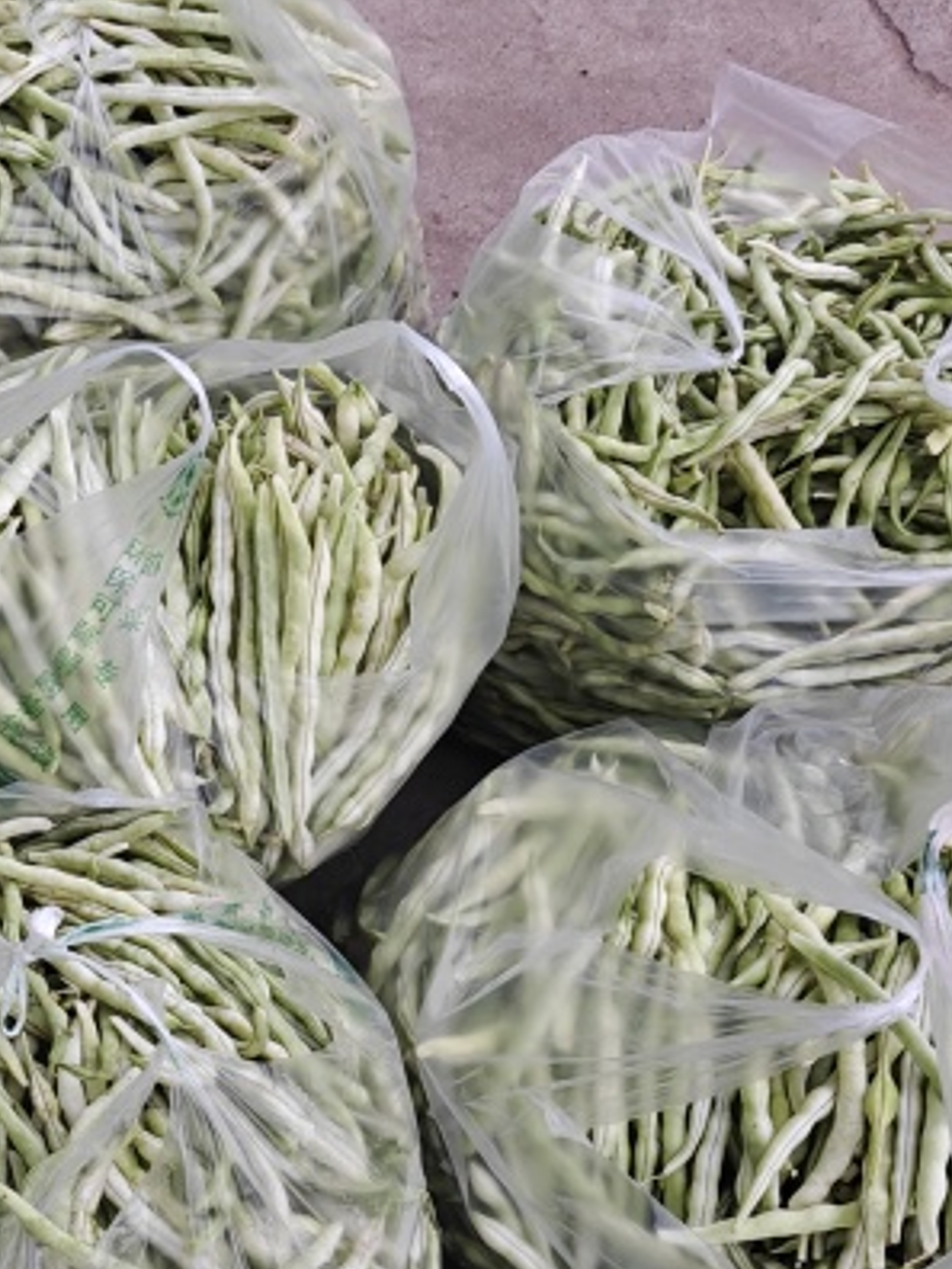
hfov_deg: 22.1
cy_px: 848
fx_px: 2273
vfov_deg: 31.0
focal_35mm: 62
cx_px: -144
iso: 800
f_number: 1.6
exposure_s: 1/50
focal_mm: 6.06
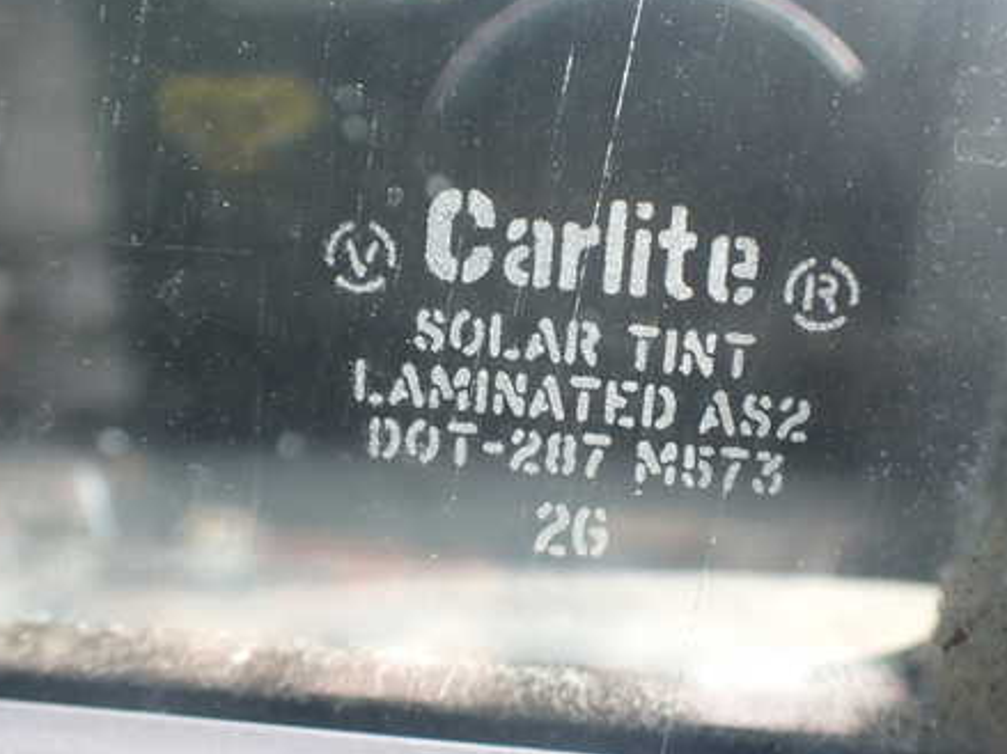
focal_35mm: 41
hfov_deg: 45.7
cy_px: 374
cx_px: 541
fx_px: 1192
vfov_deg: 35.1
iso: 160
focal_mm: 5.4
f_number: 2.3
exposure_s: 1/125
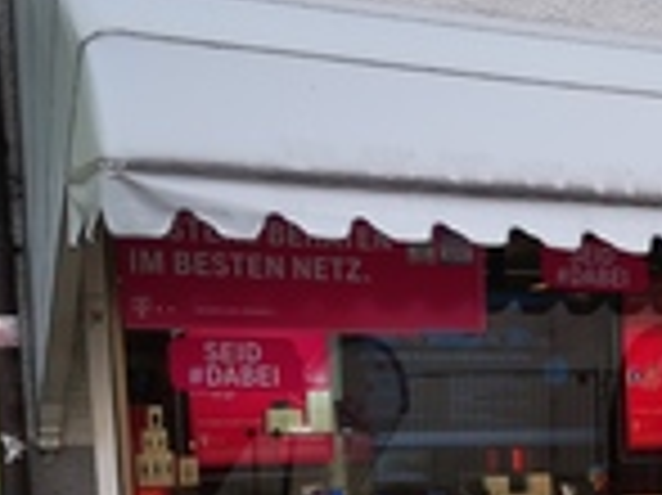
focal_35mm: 92
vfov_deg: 15.4
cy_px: 605
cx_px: 757
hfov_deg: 20.2
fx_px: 1758
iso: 50
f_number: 1.8
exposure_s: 1/691
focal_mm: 5.58
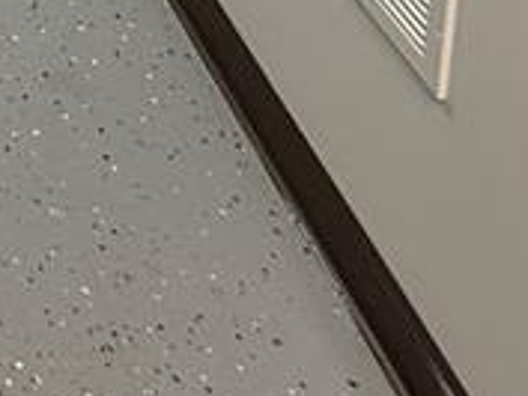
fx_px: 1236
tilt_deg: -6.8
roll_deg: -0.2
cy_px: -706
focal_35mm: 81
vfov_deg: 12.0
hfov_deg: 19.4
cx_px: -361
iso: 125
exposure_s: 1/64
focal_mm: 2.22
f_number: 2.2
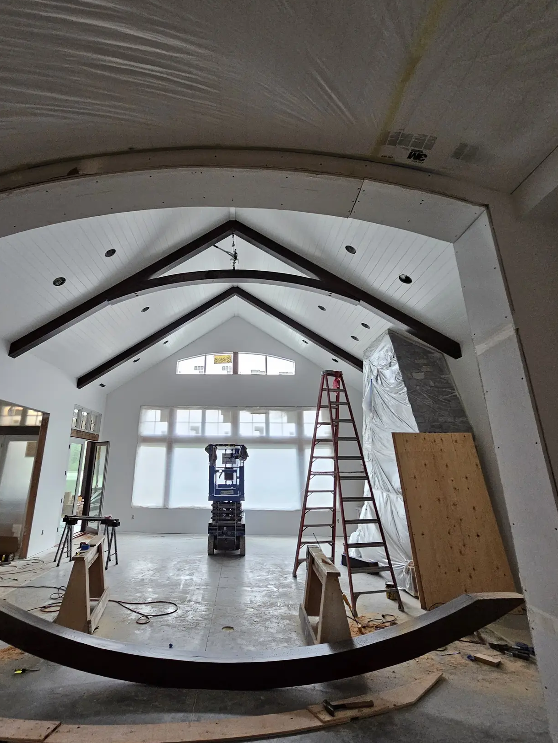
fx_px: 344
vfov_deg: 94.3
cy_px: 344
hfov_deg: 77.5
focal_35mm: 16
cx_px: 233
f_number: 2.2
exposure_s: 1/60
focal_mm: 2.2
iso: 320
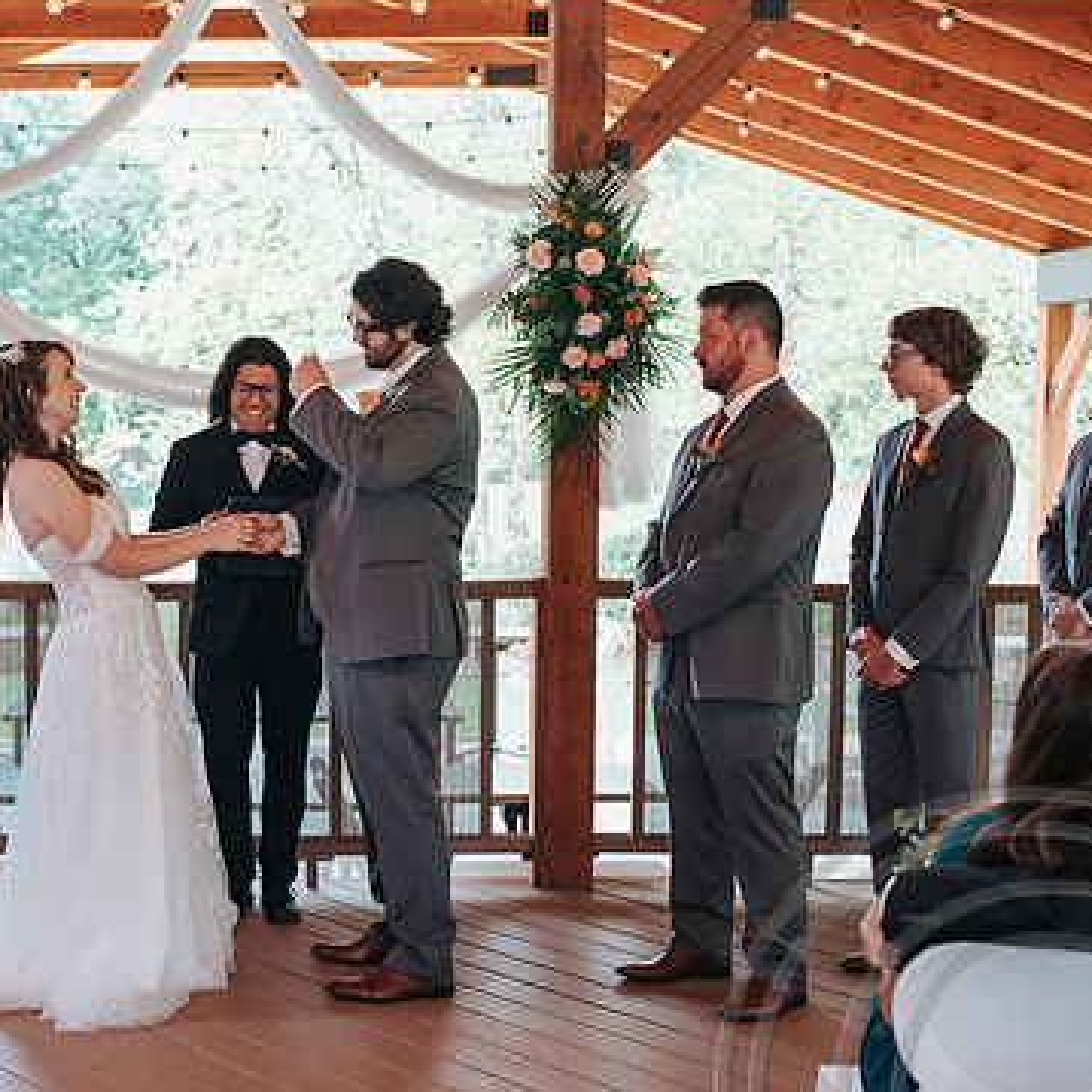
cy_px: 630
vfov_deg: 29.0
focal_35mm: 59
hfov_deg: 28.5
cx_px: 225
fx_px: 2106
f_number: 3.2
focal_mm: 35
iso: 250
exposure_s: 1/125
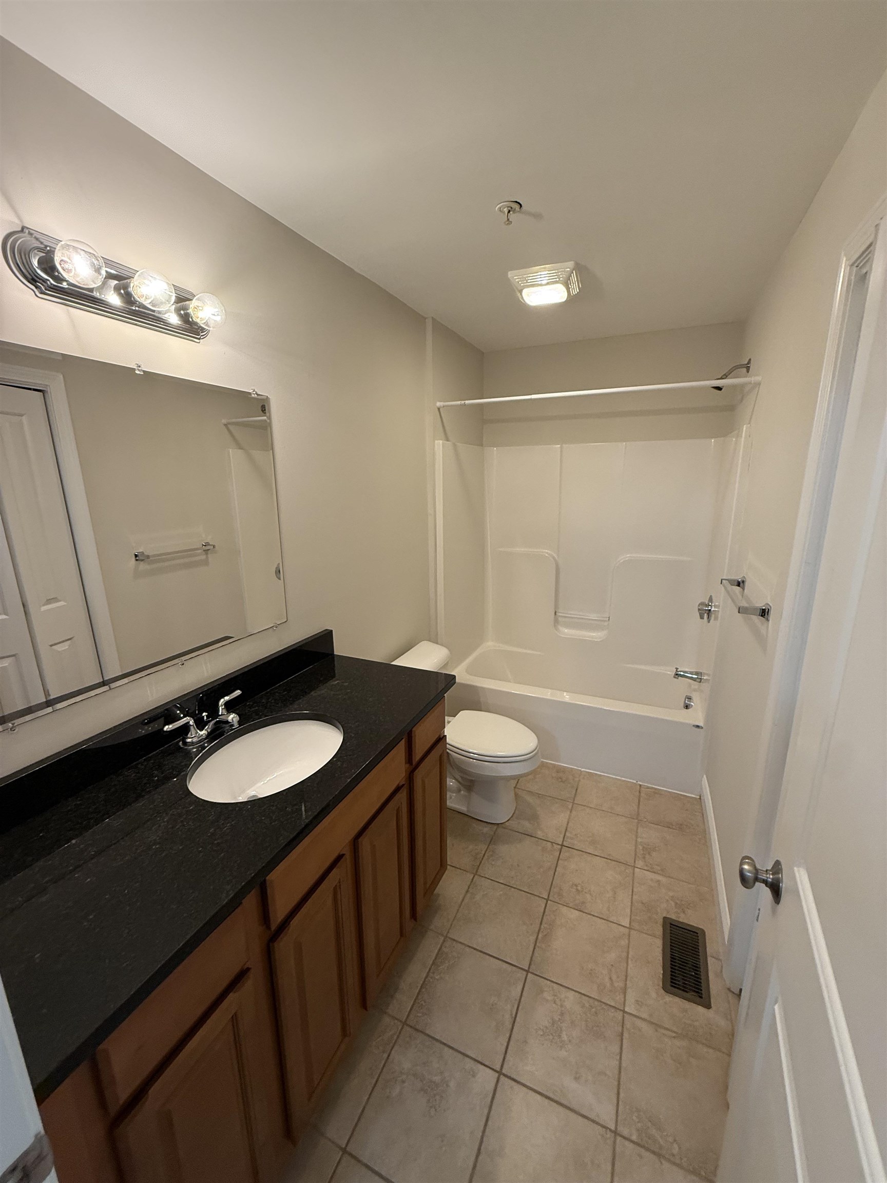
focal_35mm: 14
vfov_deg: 102.1
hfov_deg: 85.7
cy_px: 592
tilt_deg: -14.7
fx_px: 478
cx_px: 444
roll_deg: +1.3
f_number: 2.2
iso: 200
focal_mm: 2.22
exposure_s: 1/60
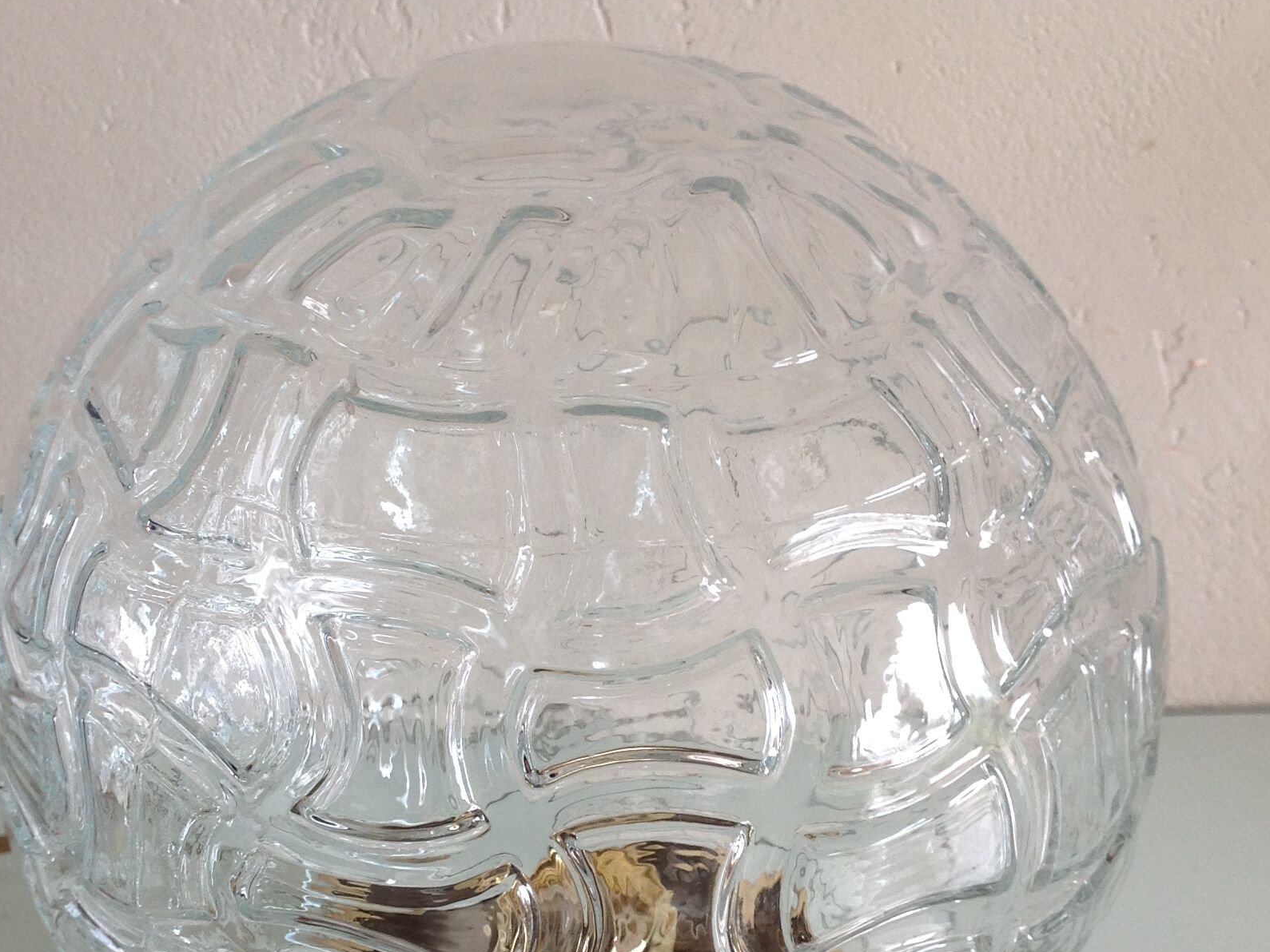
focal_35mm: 57
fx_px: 2091
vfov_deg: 25.4
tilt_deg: -39.3
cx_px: 561
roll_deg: +1.4
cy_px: 706
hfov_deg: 33.7
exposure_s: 1/30
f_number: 2.4
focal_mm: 4.28
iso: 50
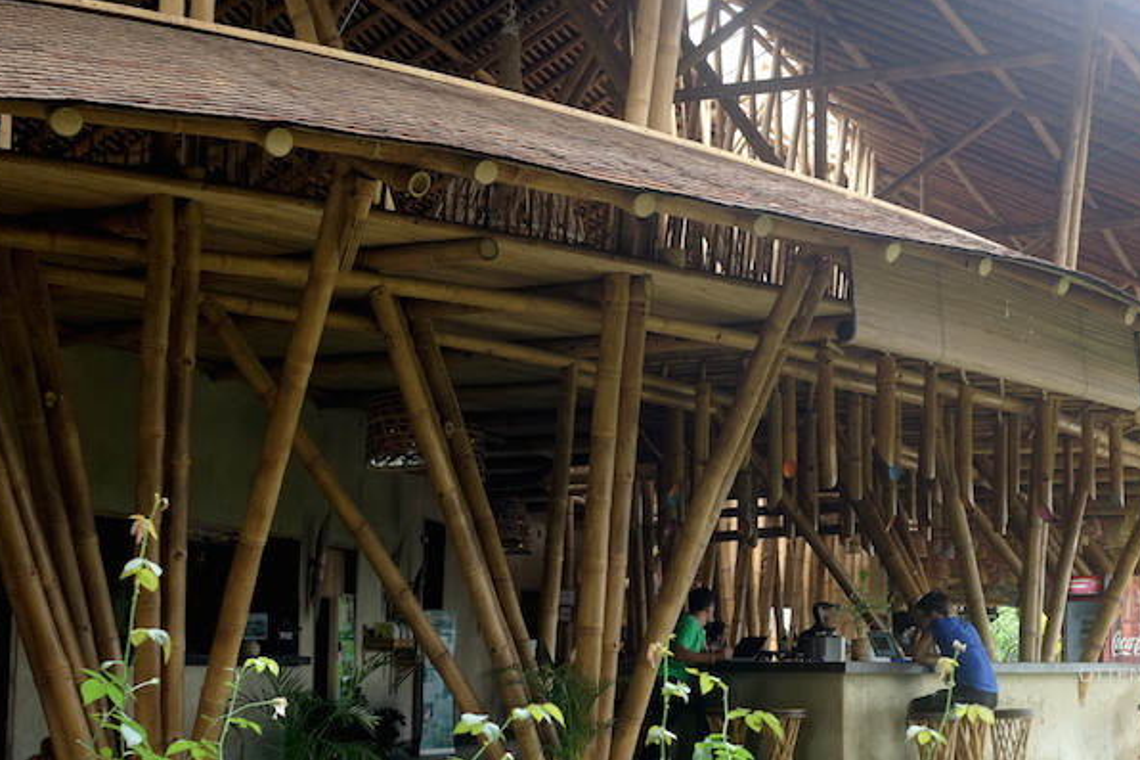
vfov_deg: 24.6
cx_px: 736
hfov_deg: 36.0
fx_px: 1741
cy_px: 443
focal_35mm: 55
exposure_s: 1/60
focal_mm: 27
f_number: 6.4
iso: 500
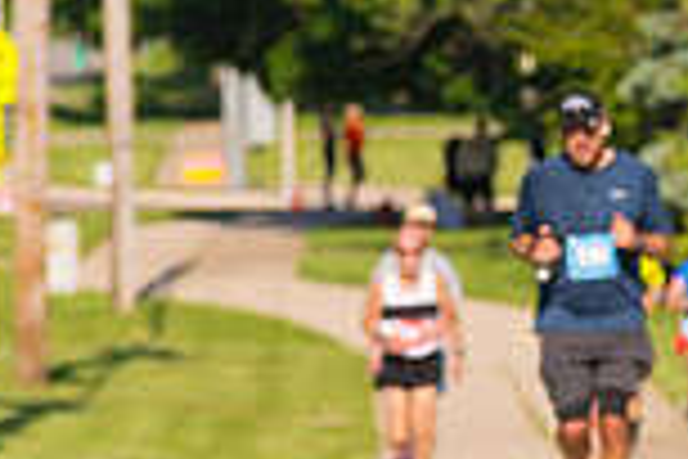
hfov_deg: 3.2
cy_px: 254
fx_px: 12326
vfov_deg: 2.1
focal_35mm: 645
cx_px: 985
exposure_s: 1/2000
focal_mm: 170
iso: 400
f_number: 5.6
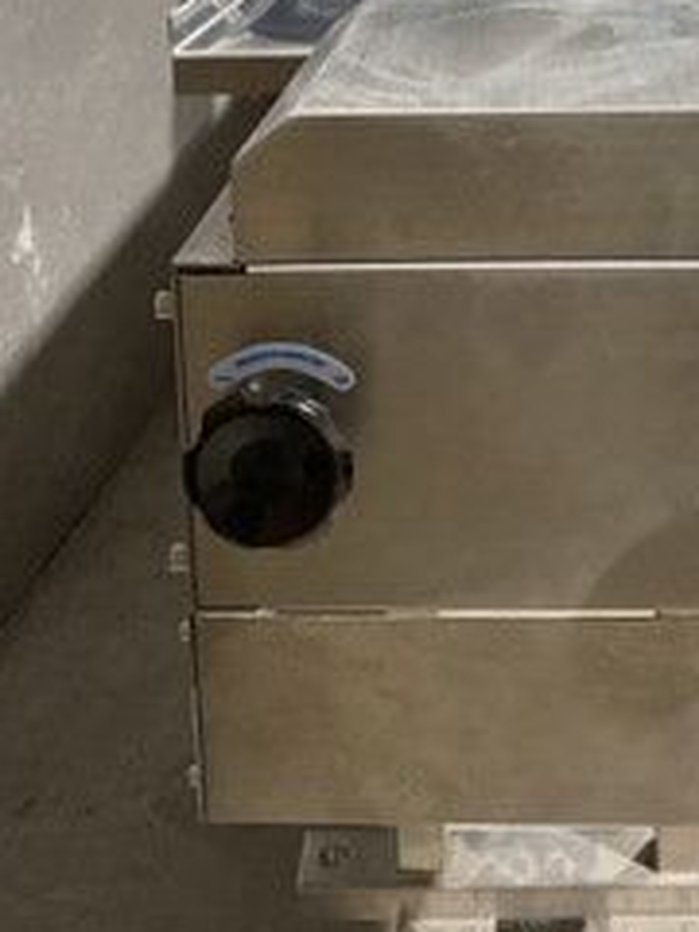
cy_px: 58
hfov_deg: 27.7
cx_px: 503
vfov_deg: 34.4
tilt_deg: -9.7
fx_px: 1400
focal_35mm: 52
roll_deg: -0.3
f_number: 1.6
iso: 500
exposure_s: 1/60
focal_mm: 5.1
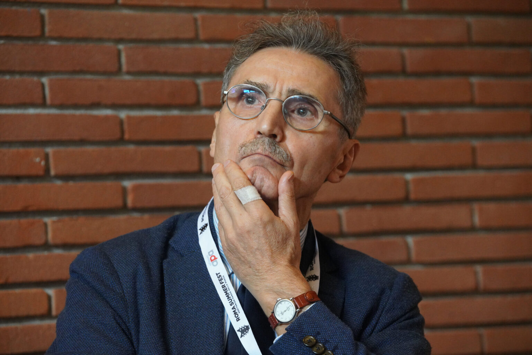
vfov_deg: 8.7
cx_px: 266
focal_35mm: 158
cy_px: 178
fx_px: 2335
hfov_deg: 13.0
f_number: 5.6
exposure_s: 1/125
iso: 8000
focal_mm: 158
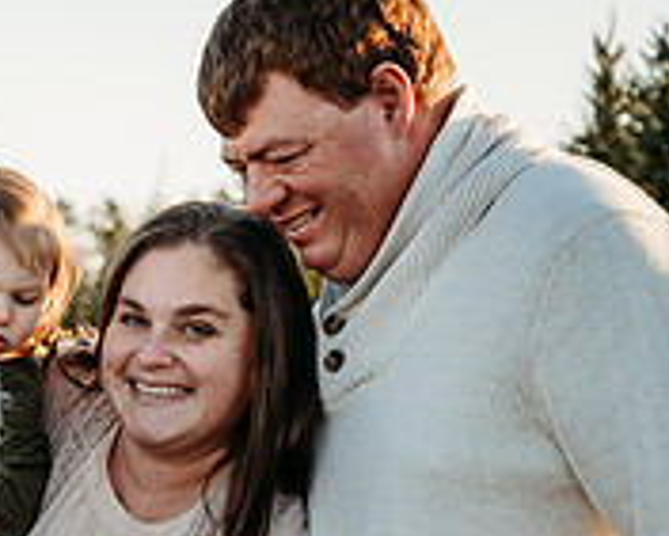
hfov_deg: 13.6
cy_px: 635
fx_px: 2635
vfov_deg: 11.4
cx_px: -323
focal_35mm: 133
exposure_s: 1/640
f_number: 4
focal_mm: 43
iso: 400
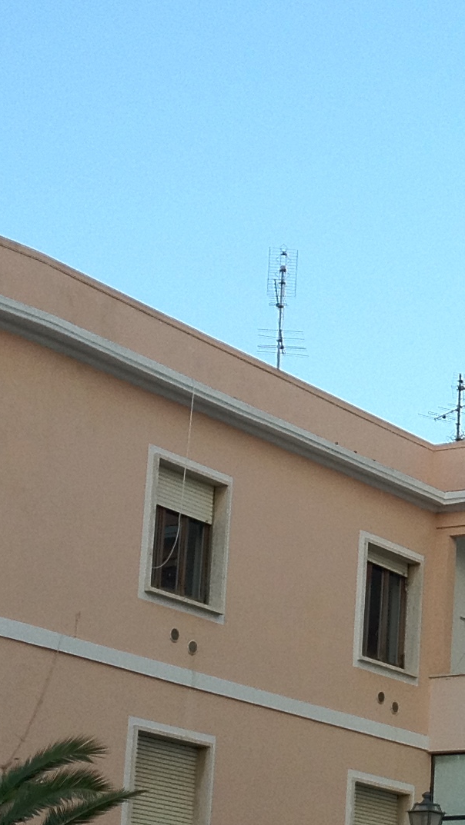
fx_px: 2541
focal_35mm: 116
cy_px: 555
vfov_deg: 18.4
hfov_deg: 10.1
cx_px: 705
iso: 64
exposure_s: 1/265
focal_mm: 4.28
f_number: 2.4
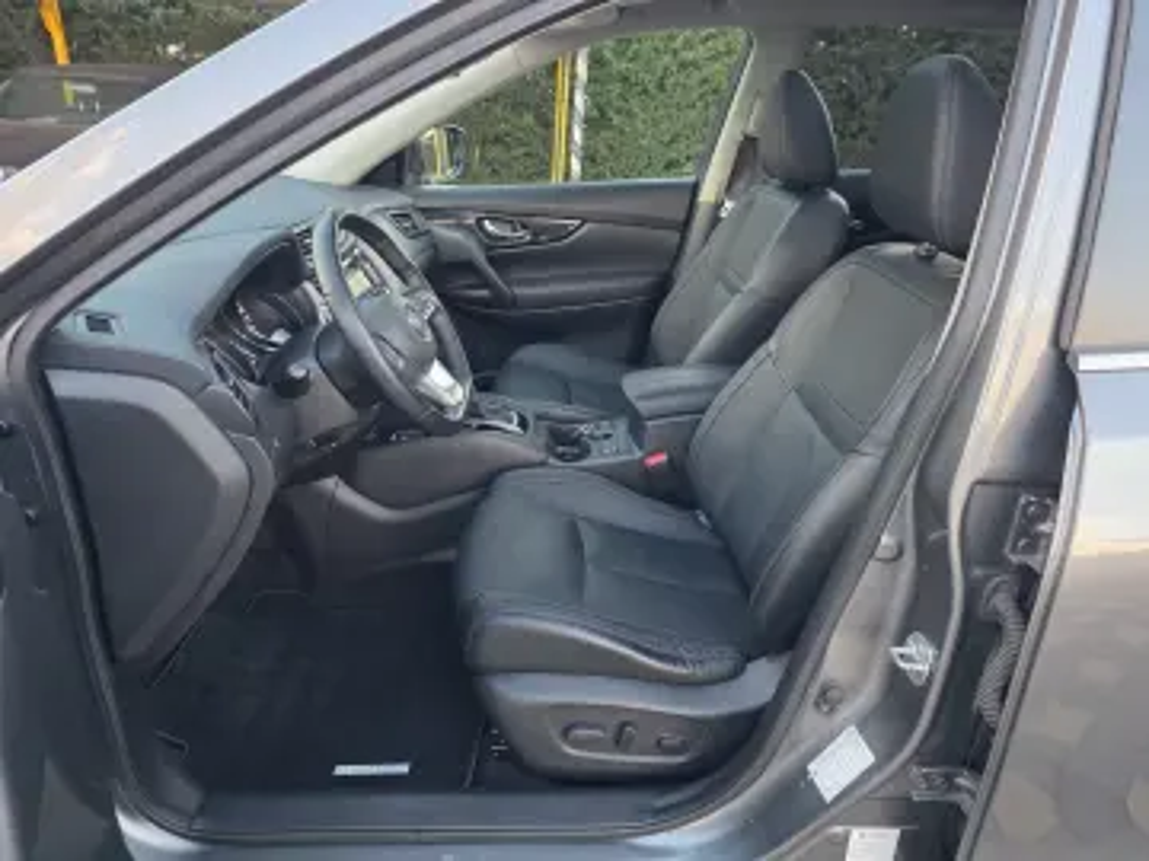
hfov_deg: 73.9
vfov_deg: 58.9
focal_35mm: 23
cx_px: 574
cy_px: 430
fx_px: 763
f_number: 1.7
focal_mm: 6.25
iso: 320
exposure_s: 1/100
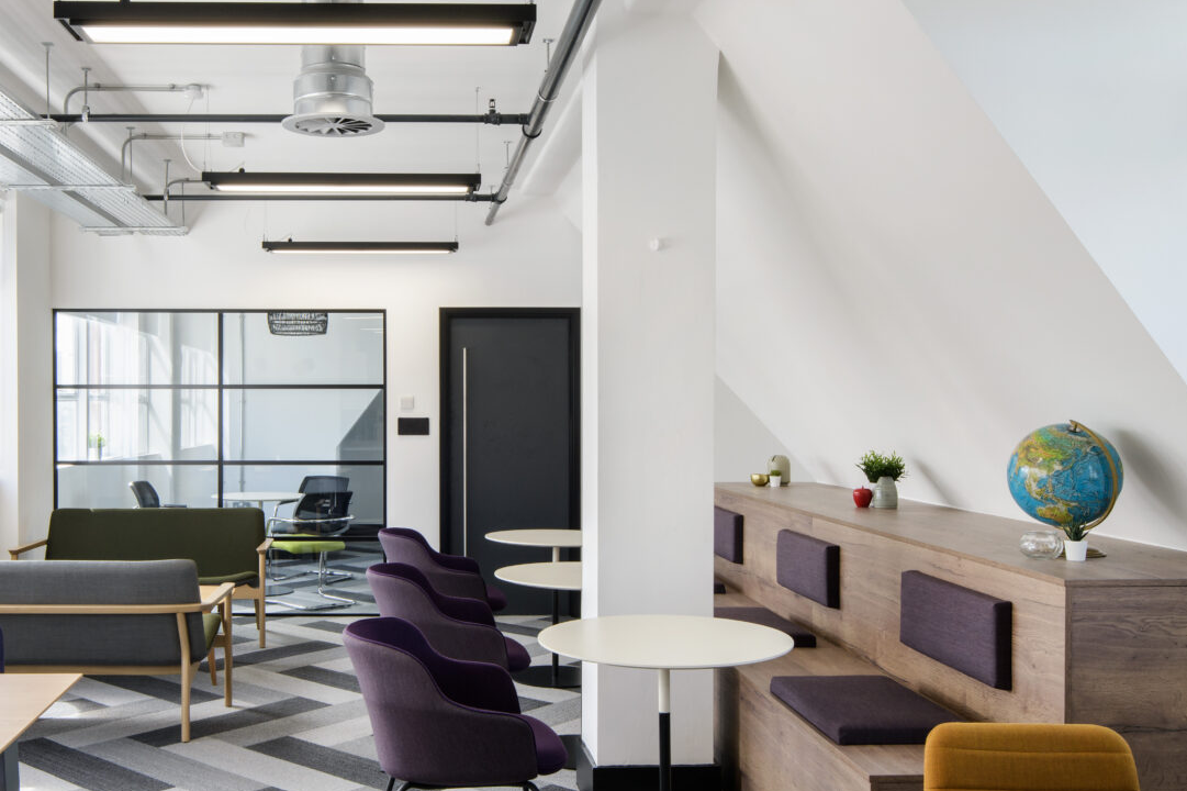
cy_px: 484
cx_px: 413
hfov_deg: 52.3
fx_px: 1187
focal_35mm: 36
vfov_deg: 36.7
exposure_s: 1/10
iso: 125
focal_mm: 19
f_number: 14
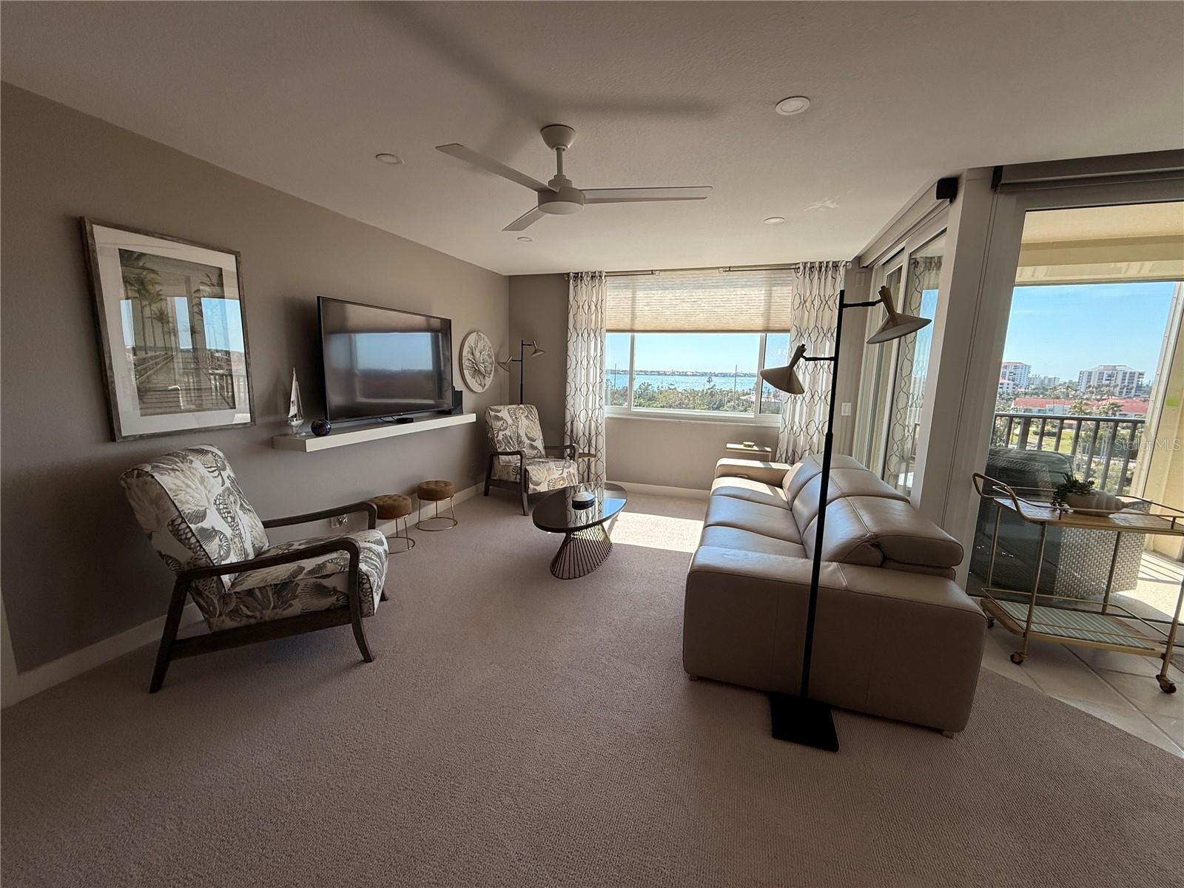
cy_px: 444
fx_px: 479
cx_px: 592
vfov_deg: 85.7
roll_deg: -1.5
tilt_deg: -7.9
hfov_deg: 102.1
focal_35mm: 14
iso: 64
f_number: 2.2
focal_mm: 2.22
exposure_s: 1/424
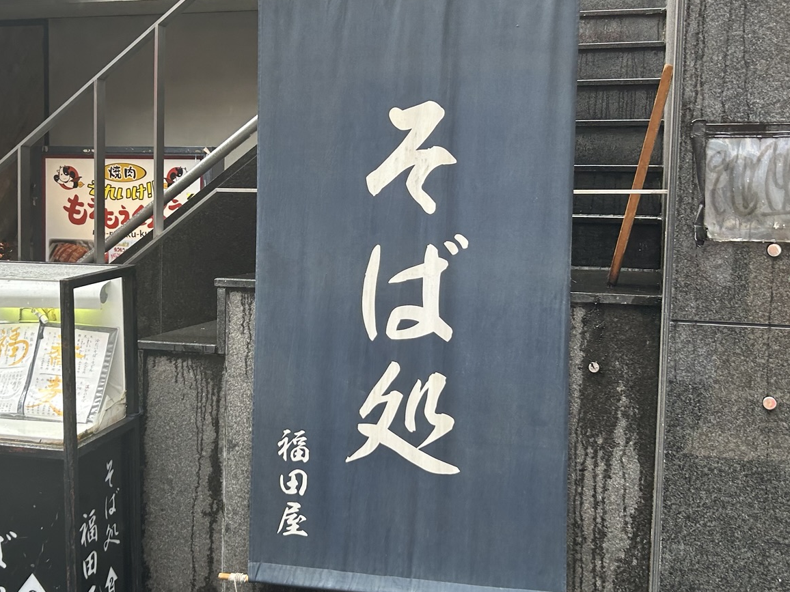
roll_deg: -2.4
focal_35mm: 45
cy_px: 279
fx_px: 1027
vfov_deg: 32.2
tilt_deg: -3.1
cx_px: 299
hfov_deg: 41.8
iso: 50
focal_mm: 5.7
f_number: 1.5
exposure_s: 1/121
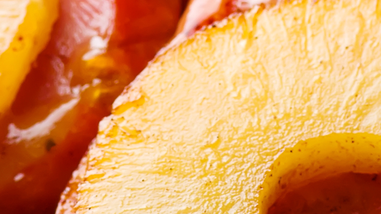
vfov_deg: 1.6
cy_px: -5
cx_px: 200
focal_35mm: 758
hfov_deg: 2.8
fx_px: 7663
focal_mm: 105
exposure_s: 1/125
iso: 100
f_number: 8
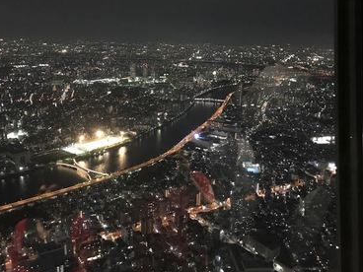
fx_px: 336
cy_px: 136
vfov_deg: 44.2
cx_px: 166
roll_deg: -0.3
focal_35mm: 32
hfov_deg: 56.7
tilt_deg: -16.2
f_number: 1.8
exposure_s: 1/4
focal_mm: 3.99
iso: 200
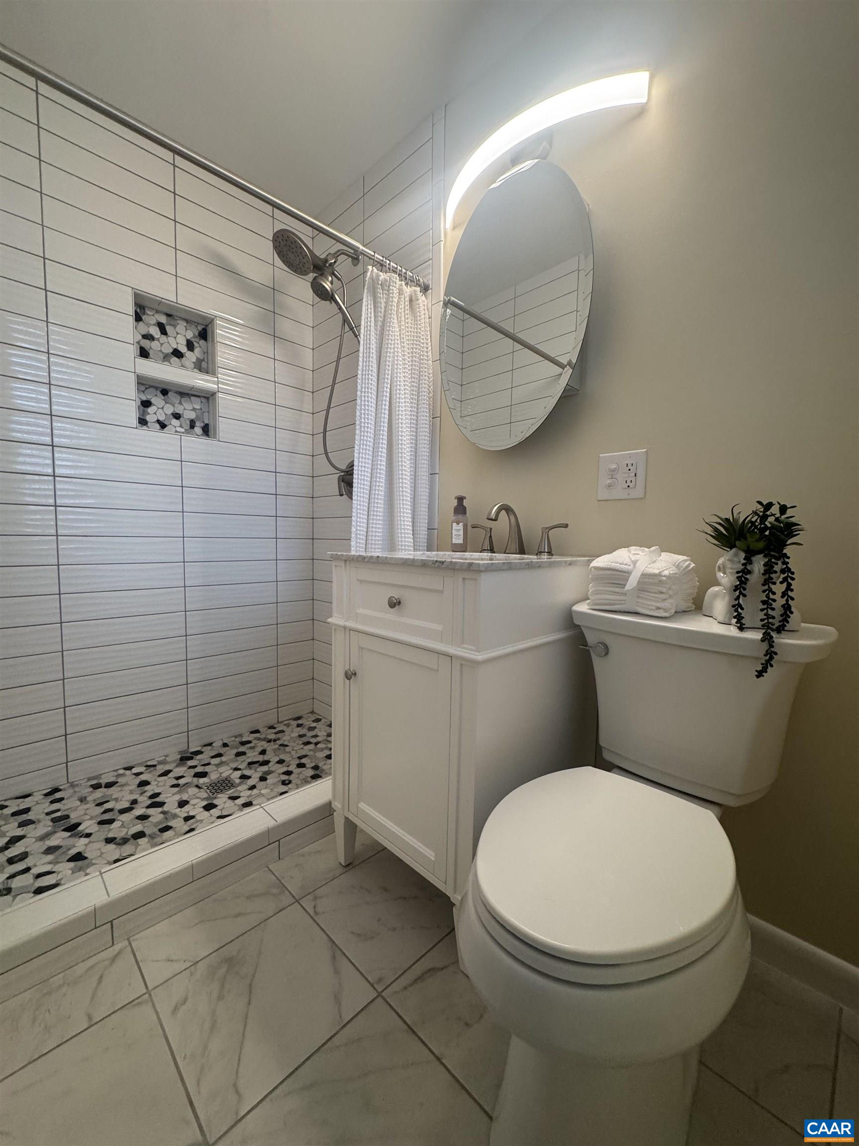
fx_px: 463
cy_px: 573
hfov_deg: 85.7
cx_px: 430
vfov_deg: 102.1
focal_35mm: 14
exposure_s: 1/120
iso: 200
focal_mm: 2.22
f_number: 2.2
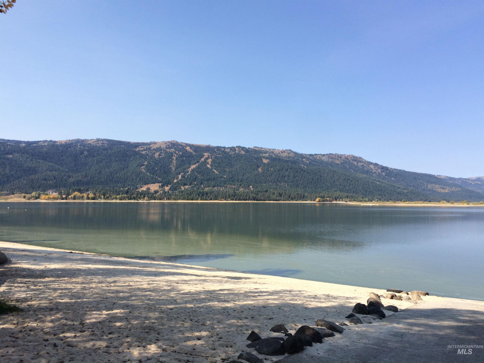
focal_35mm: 29
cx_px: 242
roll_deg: +0.2
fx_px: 405
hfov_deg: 61.7
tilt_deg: +3.0
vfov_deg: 48.2
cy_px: 182
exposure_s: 1/1709
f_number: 2.2
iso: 32
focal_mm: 4.15
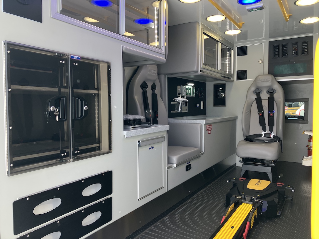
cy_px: 120
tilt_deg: -4.3
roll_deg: +0.4
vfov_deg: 49.7
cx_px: 160
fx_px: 258
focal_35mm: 28
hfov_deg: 63.4
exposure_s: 1/128
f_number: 1.8
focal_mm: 3.99
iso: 20
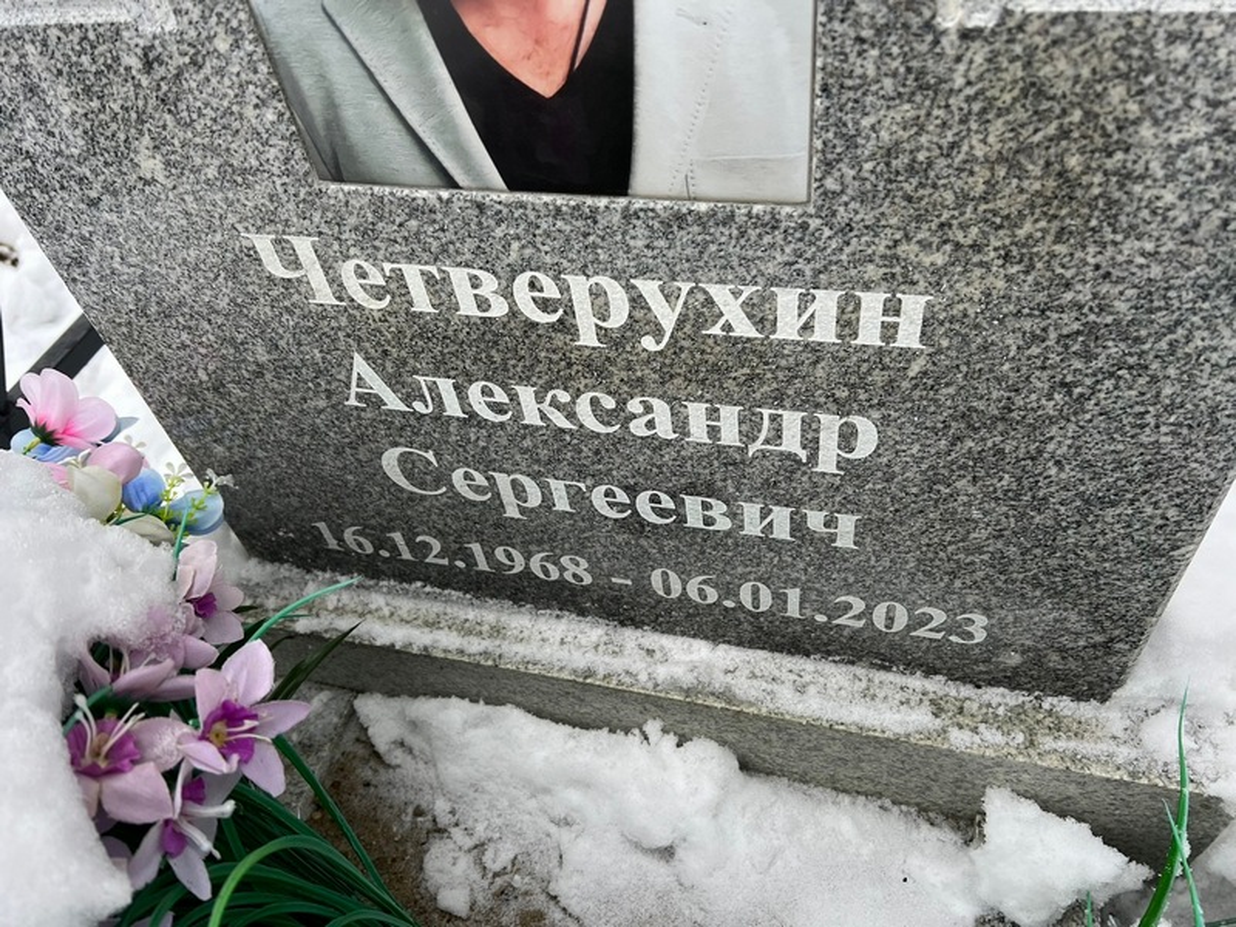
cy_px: 464
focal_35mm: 26
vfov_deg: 53.1
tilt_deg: -48.2
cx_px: 618
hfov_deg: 67.3
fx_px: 928
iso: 32
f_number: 1.5
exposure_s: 1/143
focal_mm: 5.7
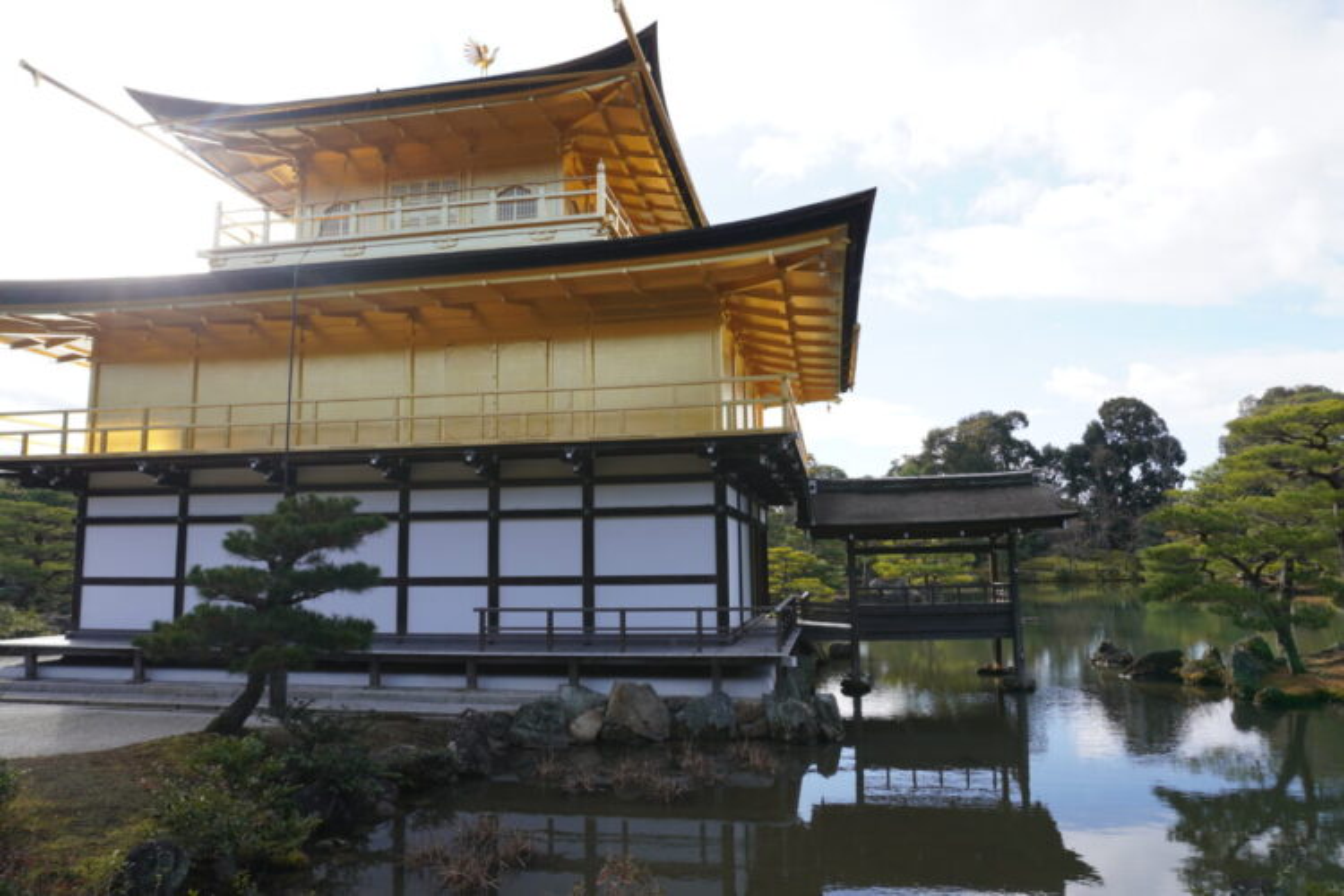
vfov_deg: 53.1
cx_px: 672
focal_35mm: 24
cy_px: 448
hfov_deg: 73.7
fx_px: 896
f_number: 6.3
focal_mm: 16
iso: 100
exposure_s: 1/160
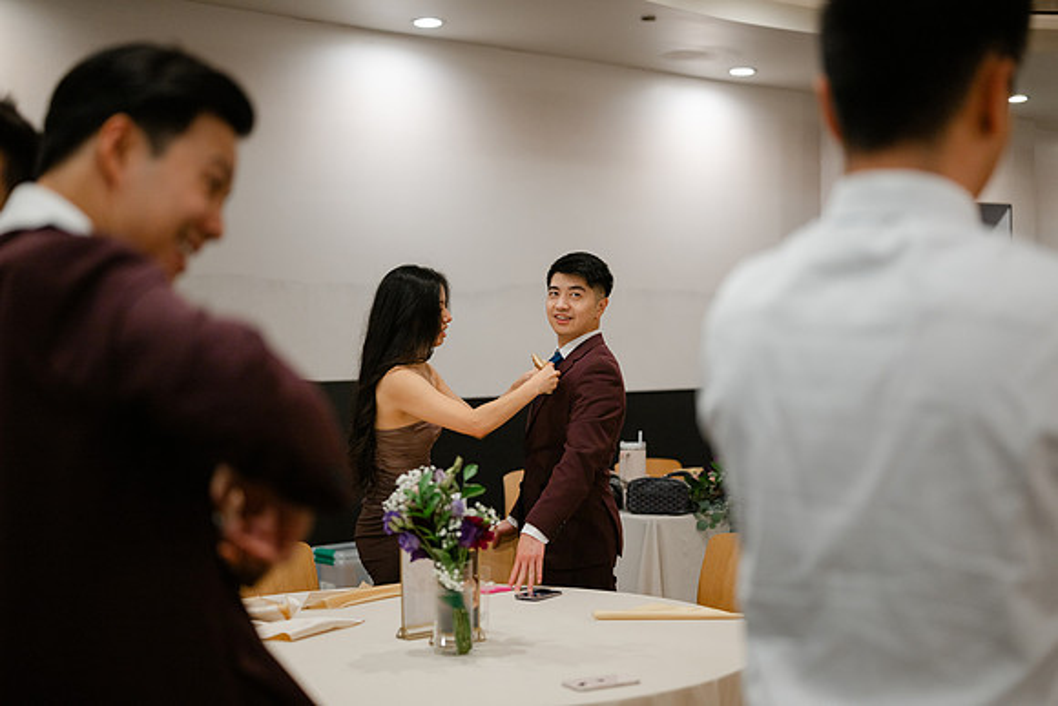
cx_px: 529
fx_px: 1470
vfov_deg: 27.0
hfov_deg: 39.6
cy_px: 353
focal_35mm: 50
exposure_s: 1/125
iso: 250
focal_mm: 50
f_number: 1.8
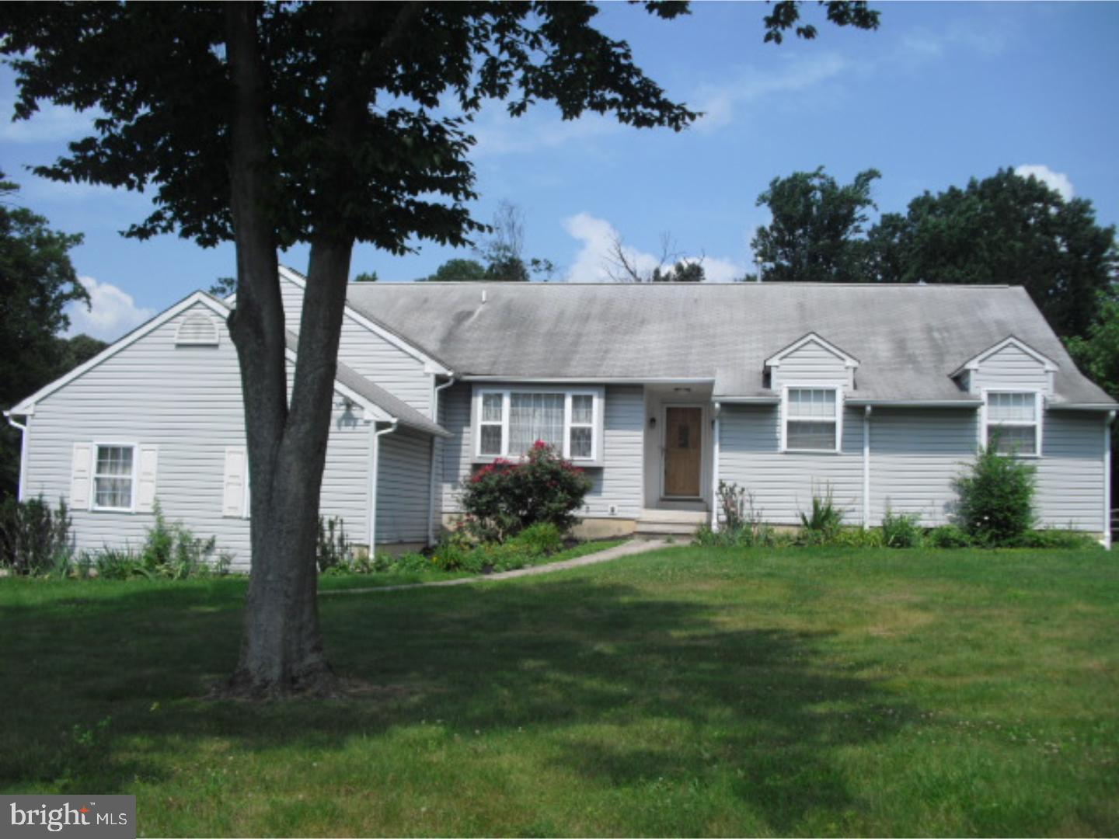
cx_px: 560
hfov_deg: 51.4
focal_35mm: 36
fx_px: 1164
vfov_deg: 39.7
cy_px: 420
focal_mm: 6.3
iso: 64
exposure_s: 1/200
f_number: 7.8
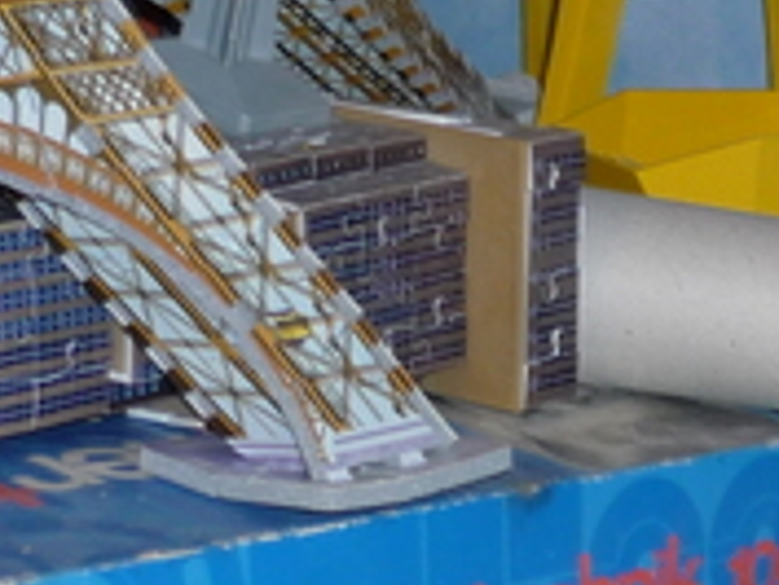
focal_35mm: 149
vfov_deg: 9.4
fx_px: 3355
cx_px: 836
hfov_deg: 13.0
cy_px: 1139
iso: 100
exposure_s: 1/30
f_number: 2.8
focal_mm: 5.5
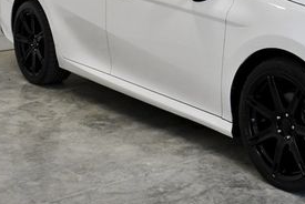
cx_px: 293
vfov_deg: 17.1
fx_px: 670
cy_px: 27
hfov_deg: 24.6
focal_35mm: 79
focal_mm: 23
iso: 2500
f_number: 5.6
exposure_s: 1/2000
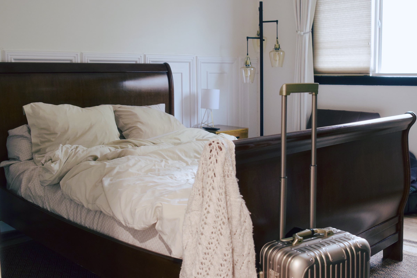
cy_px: 139
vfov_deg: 36.9
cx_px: 208
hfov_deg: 53.1
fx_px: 417
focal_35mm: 36
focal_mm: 24
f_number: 2.8
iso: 800
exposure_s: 1/25
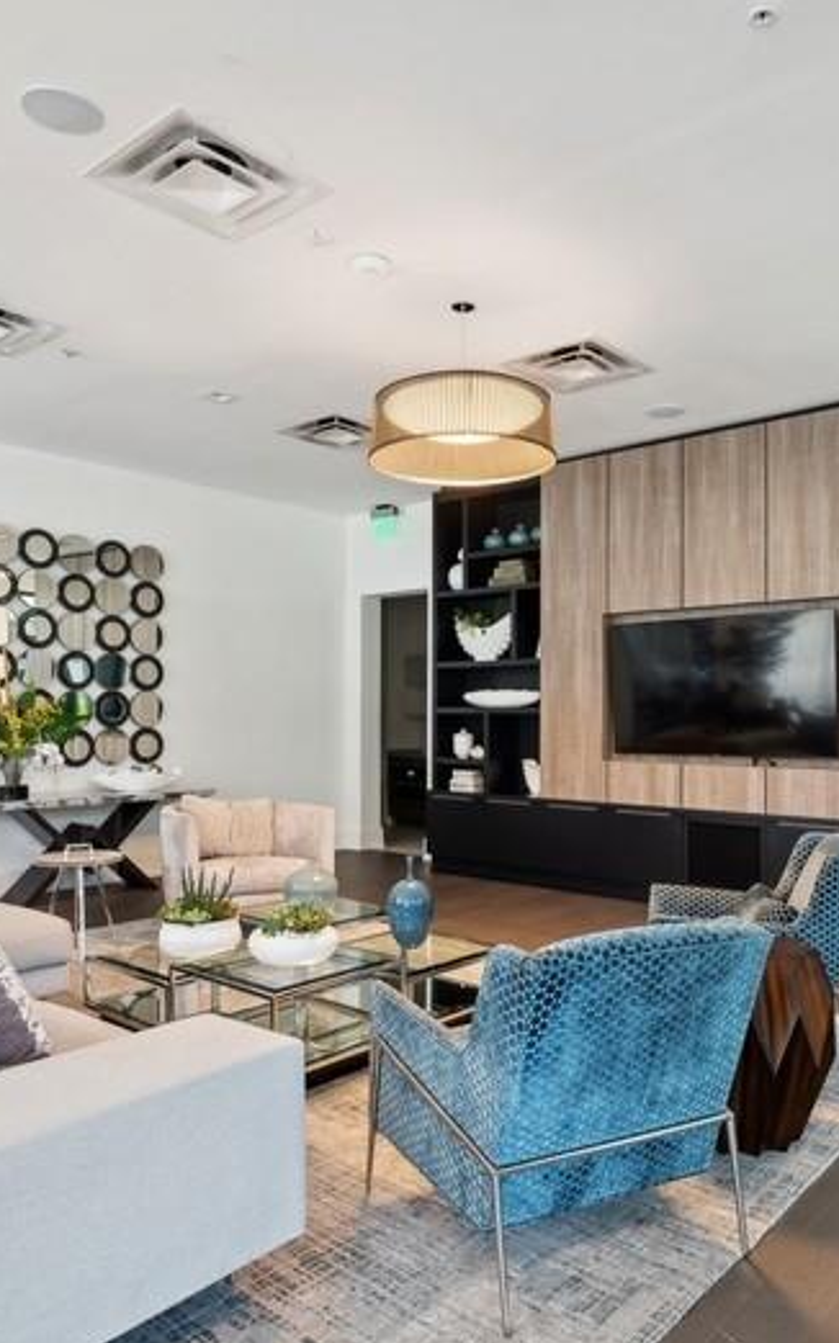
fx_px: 915
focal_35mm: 25
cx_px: 479
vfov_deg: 72.6
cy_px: 678
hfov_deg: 49.1
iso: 200
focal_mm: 16
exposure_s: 1/5
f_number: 9
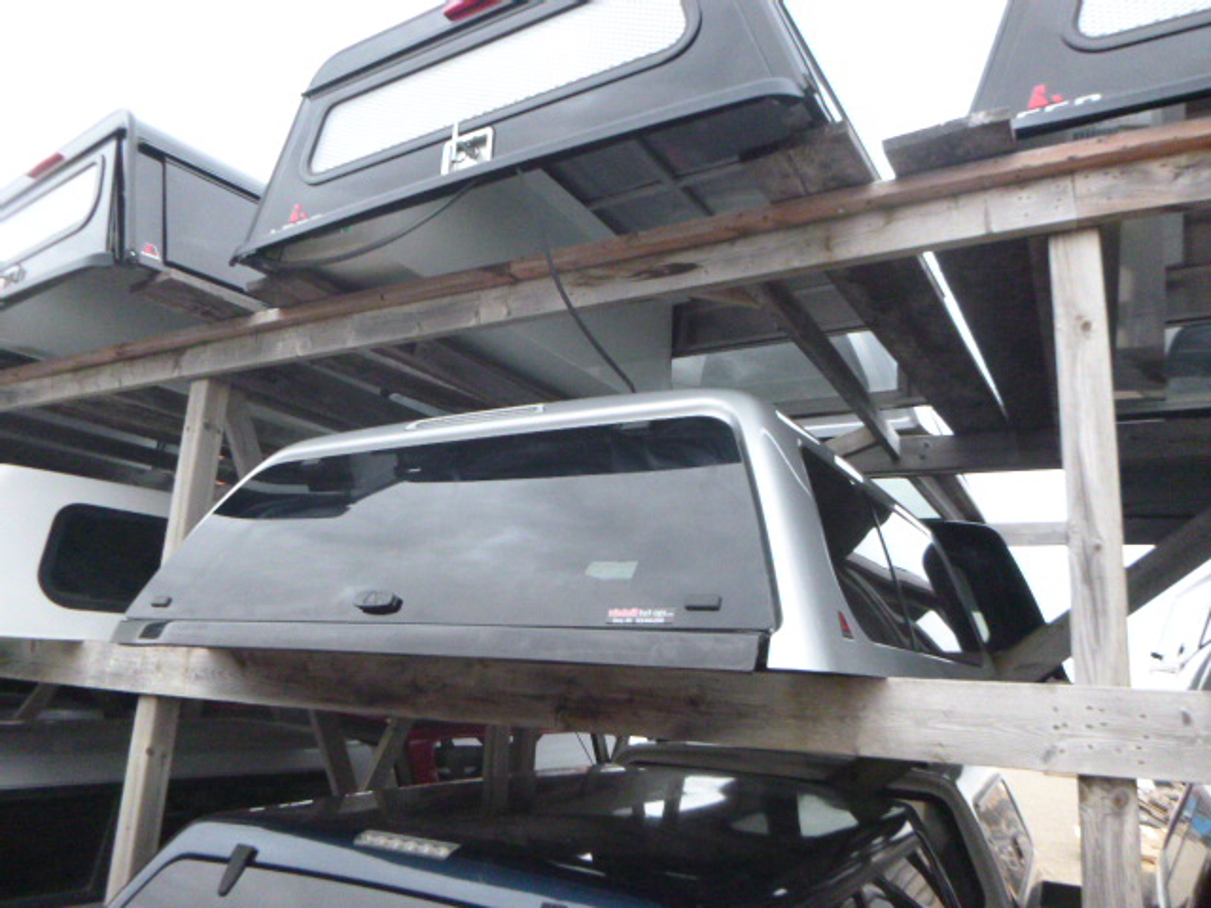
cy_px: 454
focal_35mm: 25
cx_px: 606
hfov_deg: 69.4
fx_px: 875
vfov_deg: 54.9
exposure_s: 1/25
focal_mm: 4.5
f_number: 3.9
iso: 800
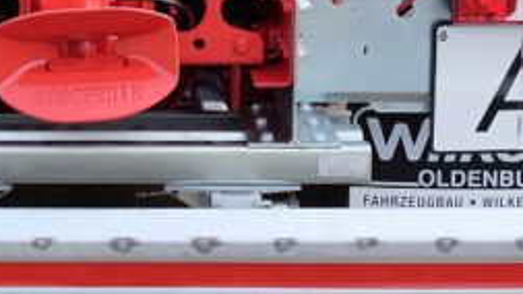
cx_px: 85
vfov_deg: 13.4
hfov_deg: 24.3
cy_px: -124
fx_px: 1192
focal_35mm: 86
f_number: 5.6
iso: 400
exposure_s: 1/340
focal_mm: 18
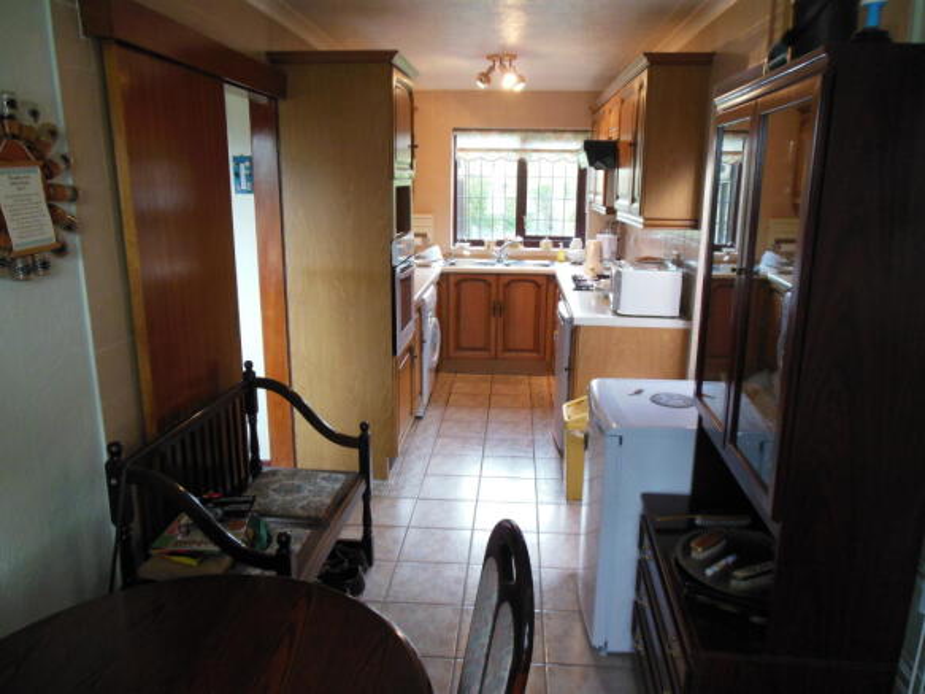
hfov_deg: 69.4
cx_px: 462
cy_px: 347
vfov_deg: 54.9
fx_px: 668
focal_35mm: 25
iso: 400
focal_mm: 4.5
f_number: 3.2
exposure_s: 1/40
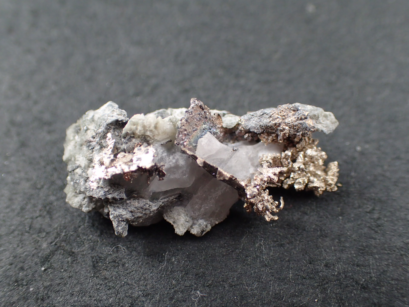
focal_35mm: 40
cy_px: 154
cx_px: 204
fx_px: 473
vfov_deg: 36.0
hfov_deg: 46.8
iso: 320
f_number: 2.8
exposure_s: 1/160
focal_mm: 7.34
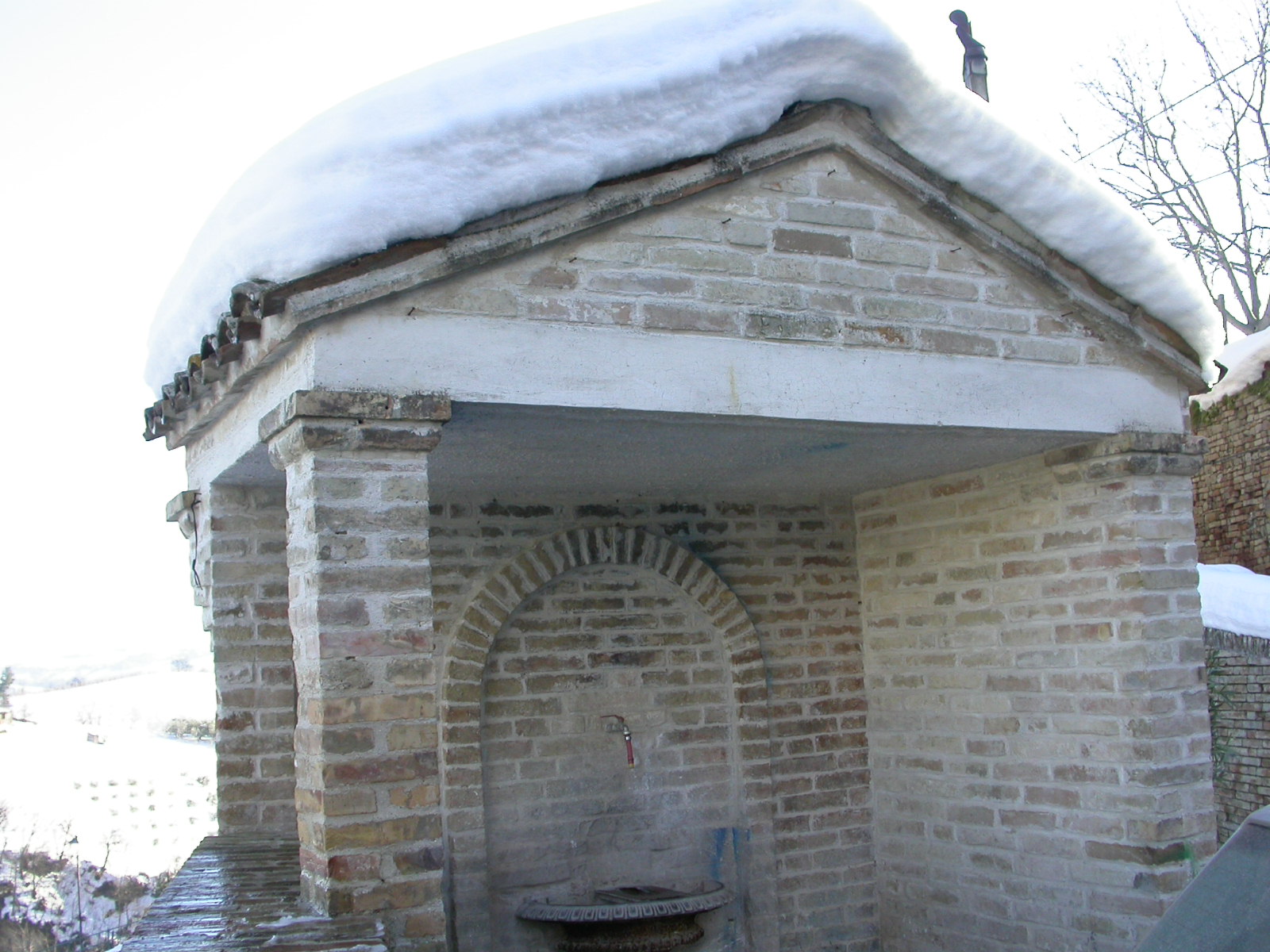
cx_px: 635
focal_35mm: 38
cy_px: 476
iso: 100
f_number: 4.7
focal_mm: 7.85
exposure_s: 1/161
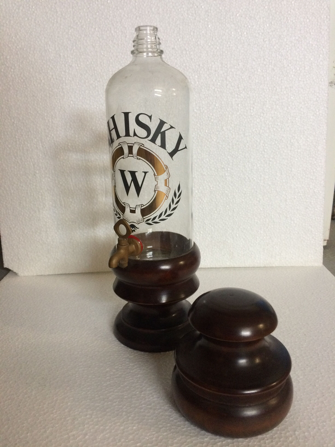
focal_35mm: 29
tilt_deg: -18.7
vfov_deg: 61.7
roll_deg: +2.2
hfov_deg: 48.2
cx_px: 168
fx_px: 374
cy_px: 224
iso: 320
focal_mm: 4.15
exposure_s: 1/33
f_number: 2.2
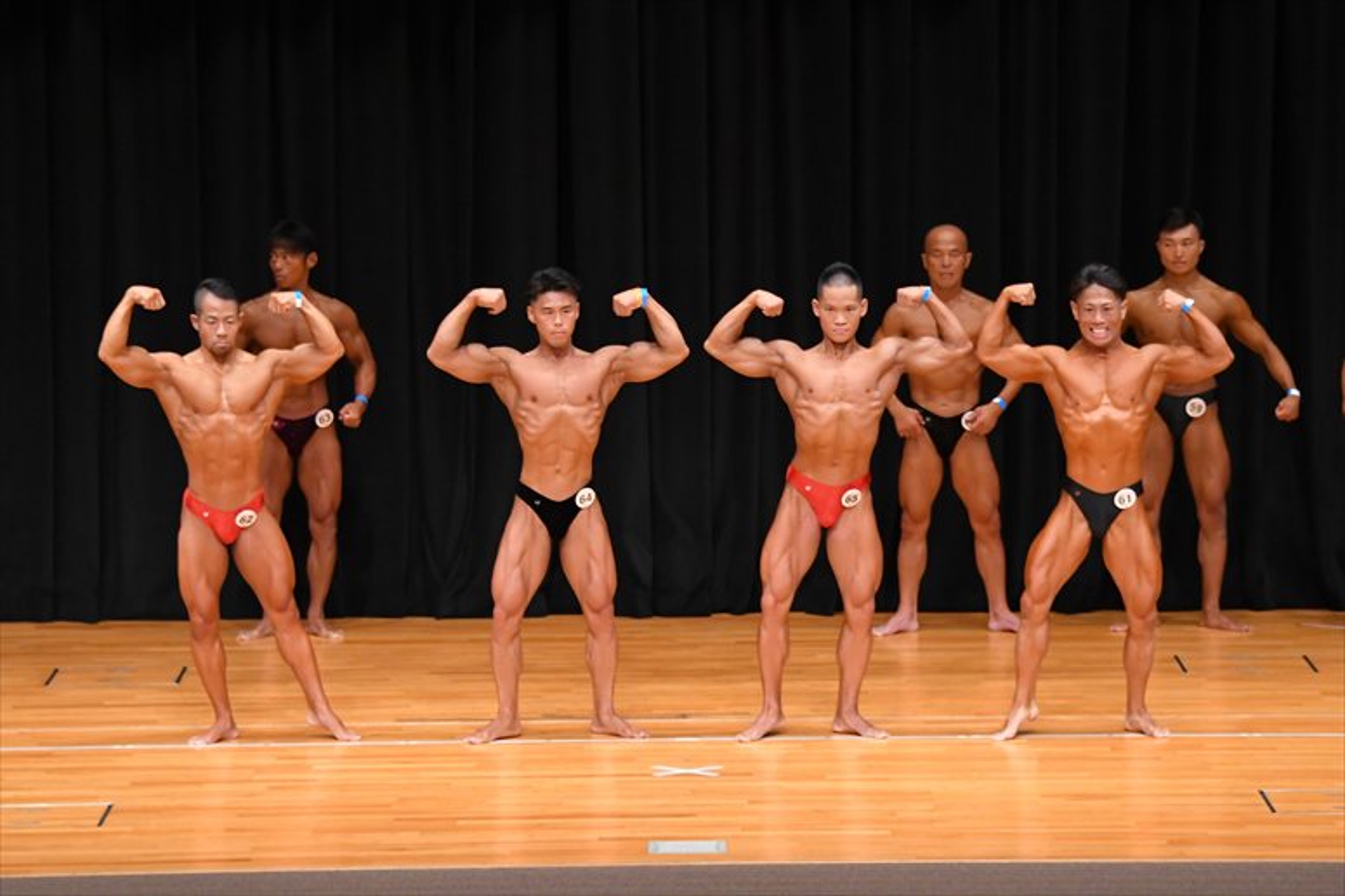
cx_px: 672
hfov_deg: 11.8
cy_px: 448
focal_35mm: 174
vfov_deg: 7.9
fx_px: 6498
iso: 4000
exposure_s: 1/400
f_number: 5.6
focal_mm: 116
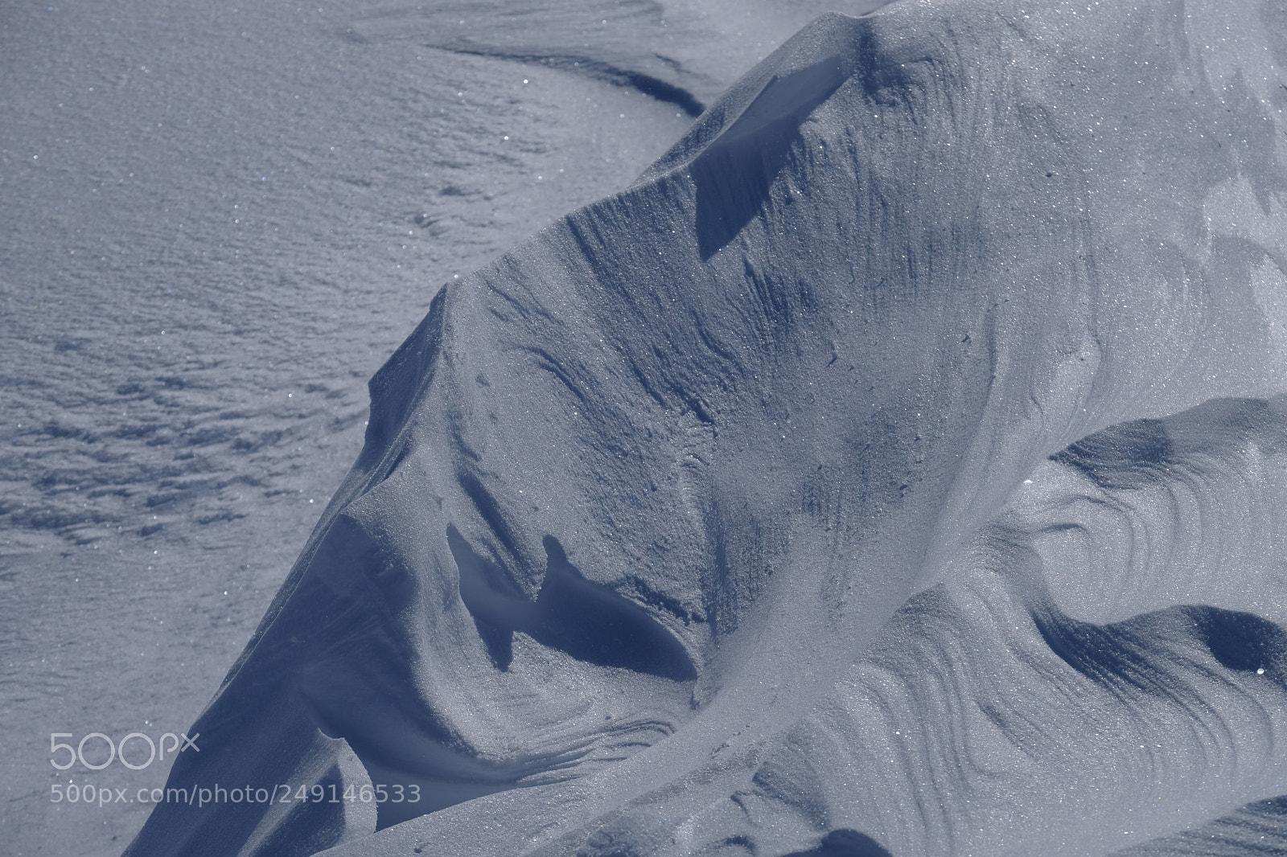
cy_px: 428
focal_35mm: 103
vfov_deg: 13.3
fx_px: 3681
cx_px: 644
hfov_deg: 19.8
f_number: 5.6
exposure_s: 1/8500
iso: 200
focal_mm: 68.7
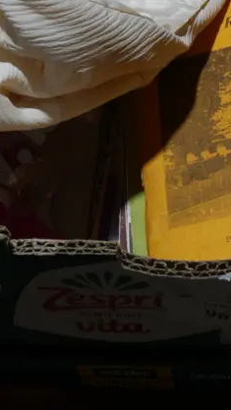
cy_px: -84
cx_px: 184
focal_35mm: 123
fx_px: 1337
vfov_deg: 16.7
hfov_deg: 9.8
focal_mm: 23
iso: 200
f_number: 5.1
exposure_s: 1/100
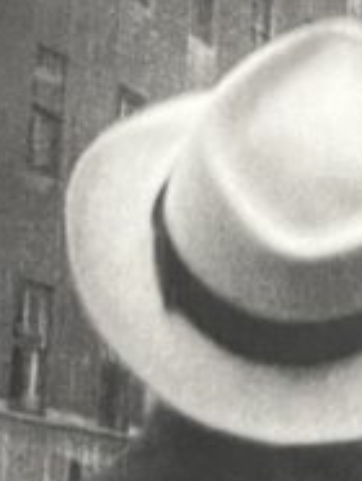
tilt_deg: -8.7
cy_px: -235
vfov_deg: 13.1
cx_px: 315
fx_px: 1989
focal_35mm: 143
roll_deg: +1.3
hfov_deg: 10.4
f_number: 1.6
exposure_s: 1/50
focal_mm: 5.1
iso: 500
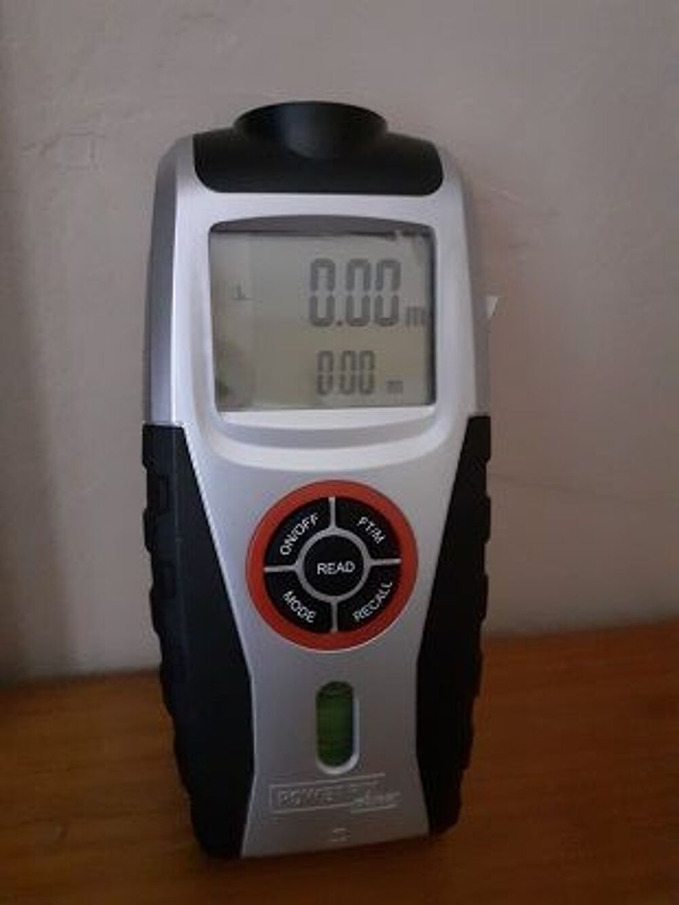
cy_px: 452
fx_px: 706
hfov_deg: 51.4
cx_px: 340
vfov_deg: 65.3
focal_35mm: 27
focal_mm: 3.6
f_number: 1.9
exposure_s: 1/17
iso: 1000
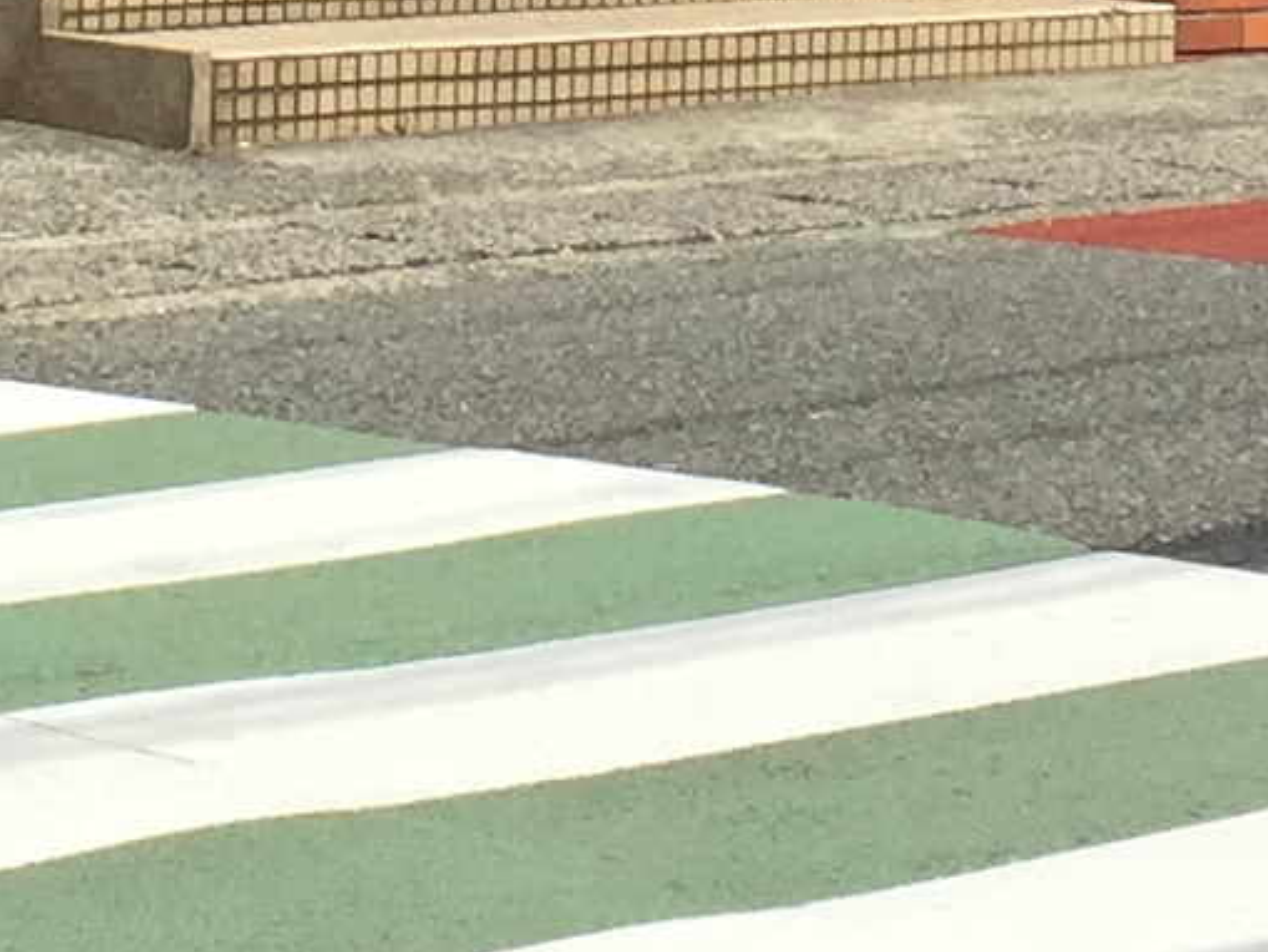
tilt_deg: +6.8
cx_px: 154
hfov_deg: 10.6
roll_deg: -1.7
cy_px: -1234
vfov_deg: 7.5
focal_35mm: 186
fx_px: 6815
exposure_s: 1/1883
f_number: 2.2
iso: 32
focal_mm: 4.15
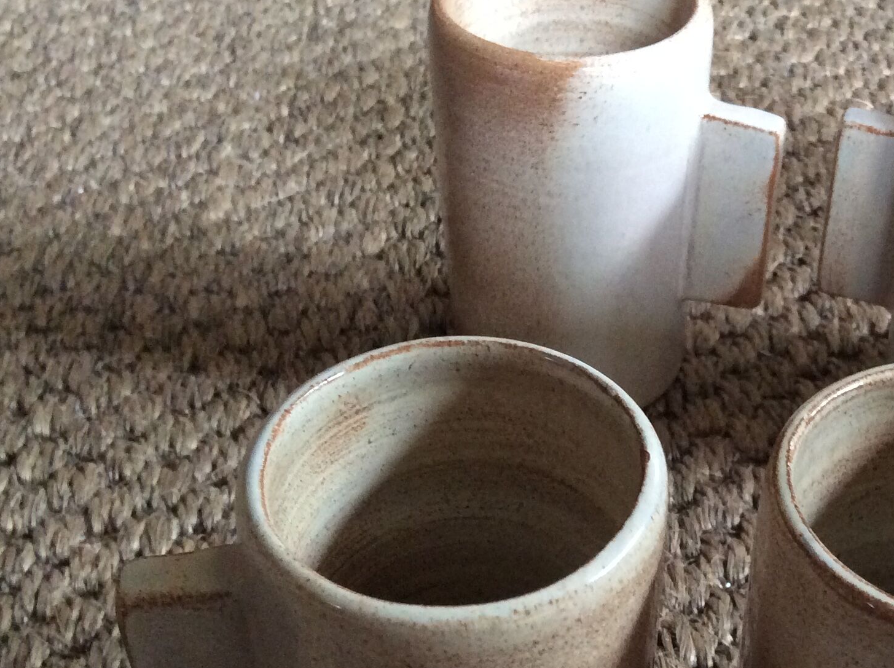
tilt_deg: -43.3
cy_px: 485
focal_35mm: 57
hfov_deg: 33.2
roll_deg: -1.2
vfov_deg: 25.4
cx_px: 665
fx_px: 1470
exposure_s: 1/25
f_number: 2.4
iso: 250
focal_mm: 3.3
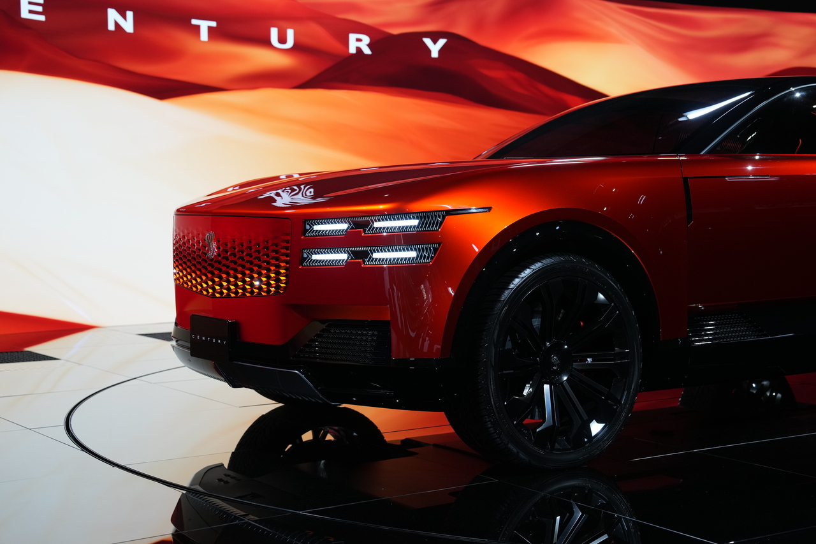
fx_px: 1269
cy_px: 272
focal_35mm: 56
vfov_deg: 24.2
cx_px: 408
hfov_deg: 35.6
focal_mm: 56
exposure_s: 1/60
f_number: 4
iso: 1250
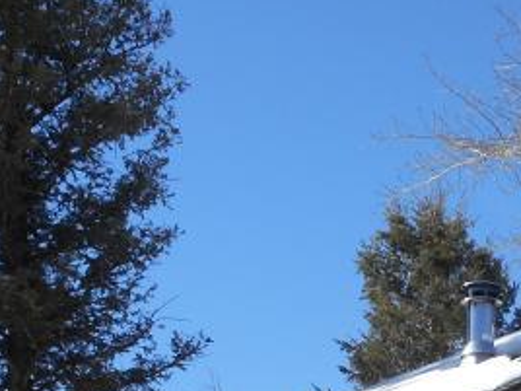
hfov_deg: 13.2
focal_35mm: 149
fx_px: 2243
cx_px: 432
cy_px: 726
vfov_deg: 9.4
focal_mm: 6.9
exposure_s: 1/500
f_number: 4.5
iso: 80
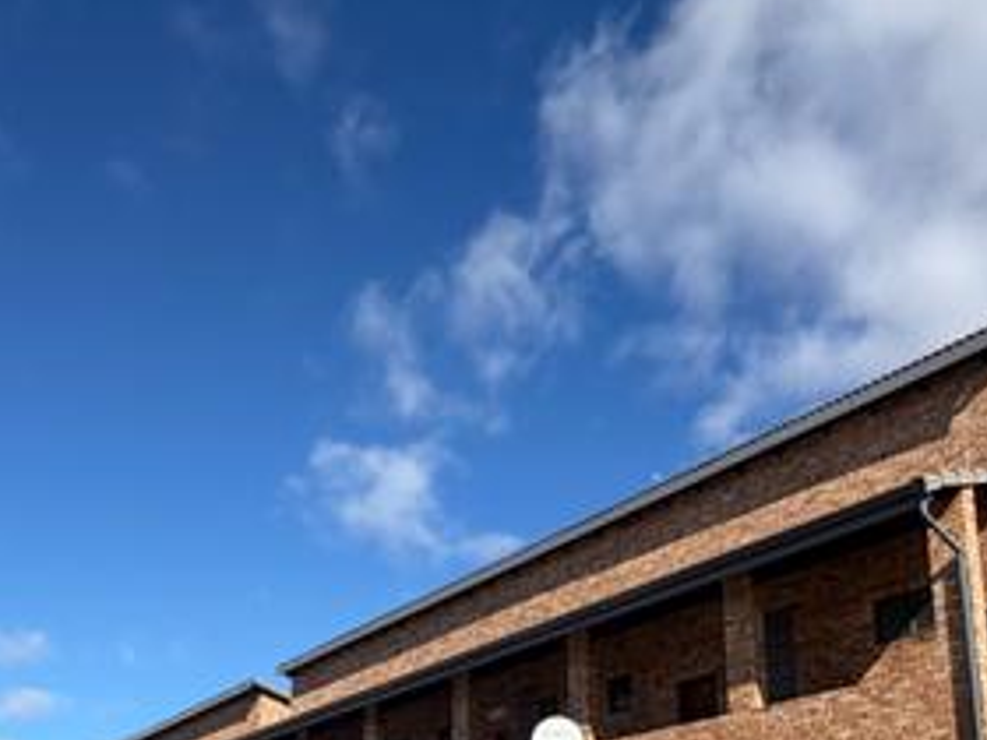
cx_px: 501
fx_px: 1141
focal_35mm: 40
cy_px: 684
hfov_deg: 46.8
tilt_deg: +14.0
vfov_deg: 33.8
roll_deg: +0.7
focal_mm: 2.22
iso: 20
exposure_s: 1/779
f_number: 2.2
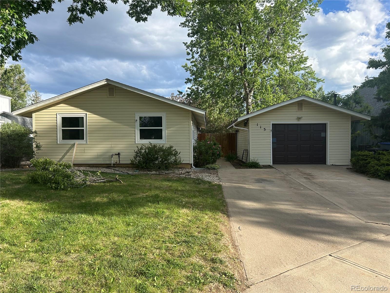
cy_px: 146
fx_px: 293
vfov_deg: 53.1
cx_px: 195
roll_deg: +1.1
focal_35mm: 26
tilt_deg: -1.5
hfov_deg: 67.3
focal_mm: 5.7
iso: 50
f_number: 1.5
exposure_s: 1/1621
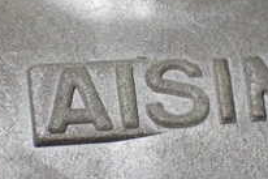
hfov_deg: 11.7
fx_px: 1309
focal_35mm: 176
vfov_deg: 7.8
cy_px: 128
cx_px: 204
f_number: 3.5
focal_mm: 10.35
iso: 800
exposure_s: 1/80
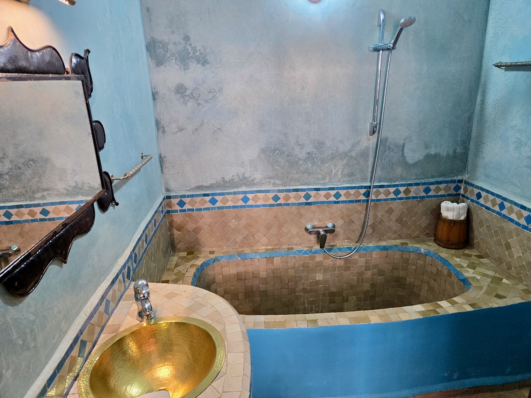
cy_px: 199
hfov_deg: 73.9
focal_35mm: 23
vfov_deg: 58.9
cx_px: 266
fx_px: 353
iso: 160
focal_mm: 5.4
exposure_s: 1/100
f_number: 1.8
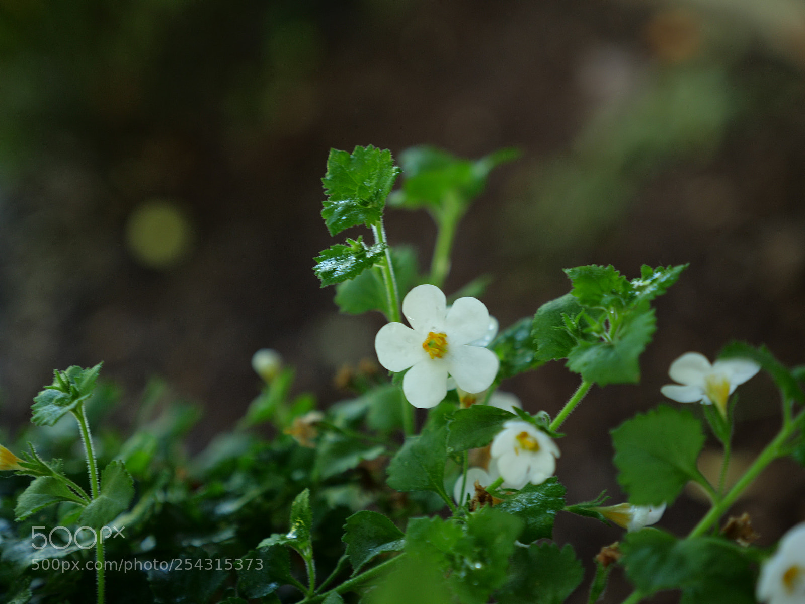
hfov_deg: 27.8
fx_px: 1628
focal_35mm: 70
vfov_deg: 21.0
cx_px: 402
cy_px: 302
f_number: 2.8
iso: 200
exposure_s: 1/30
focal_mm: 35
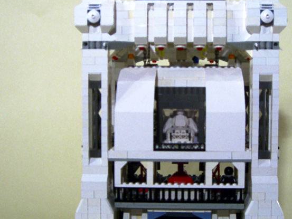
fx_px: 464
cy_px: 125
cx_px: 177
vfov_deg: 26.5
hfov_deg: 34.8
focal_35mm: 55
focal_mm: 7.9
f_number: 2.8
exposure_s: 1/100
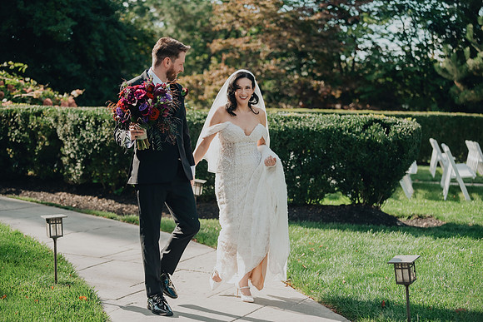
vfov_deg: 19.5
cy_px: 161
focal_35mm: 70
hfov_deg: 28.8
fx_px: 939
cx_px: 242
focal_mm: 70
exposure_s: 1/4000
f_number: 2.8
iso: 800
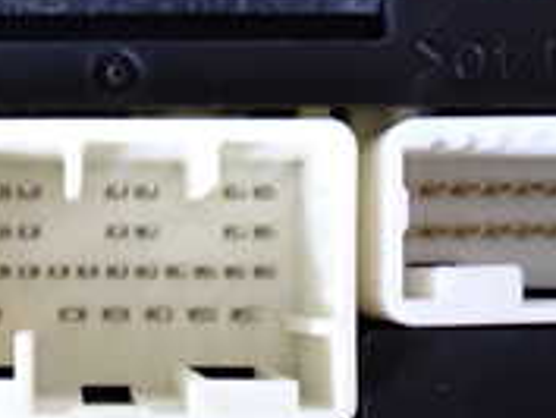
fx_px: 1527
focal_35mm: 95
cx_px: 66
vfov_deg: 15.5
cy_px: 283
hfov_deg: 20.3
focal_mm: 5.05
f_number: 2.2
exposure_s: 1/30
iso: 250
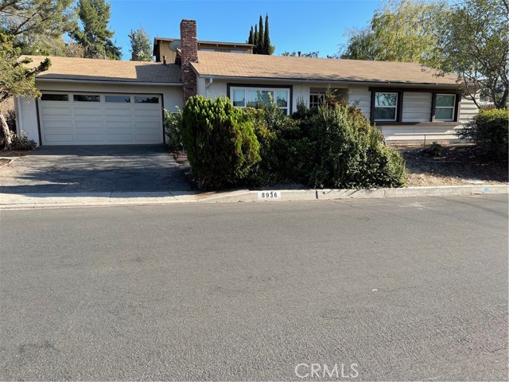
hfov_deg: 67.3
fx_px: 382
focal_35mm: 26
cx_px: 254
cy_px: 191
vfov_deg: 53.1
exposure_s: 1/1048
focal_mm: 5.1
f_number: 1.6
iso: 32
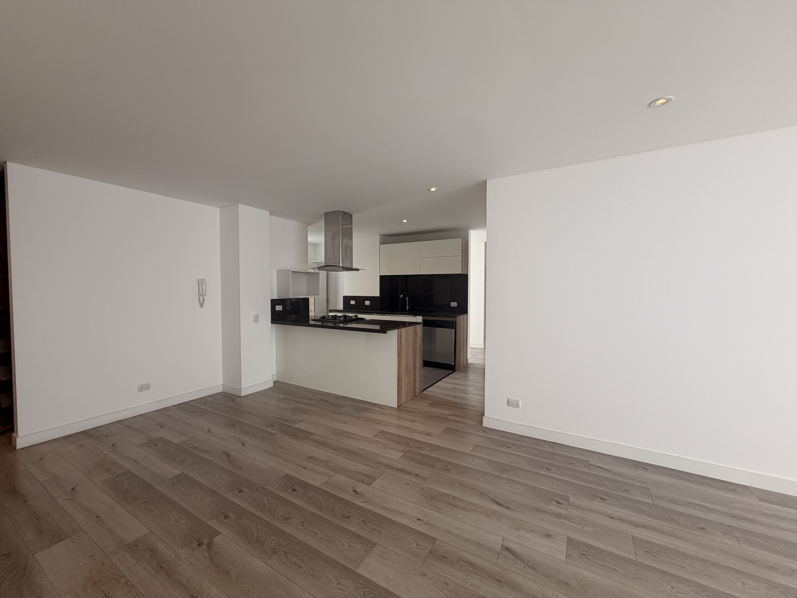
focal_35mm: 14
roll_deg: +0.5
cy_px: 299
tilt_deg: -1.6
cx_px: 398
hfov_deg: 102.1
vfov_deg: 85.7
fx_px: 322
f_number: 2.2
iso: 100
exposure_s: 1/120
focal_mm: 2.22
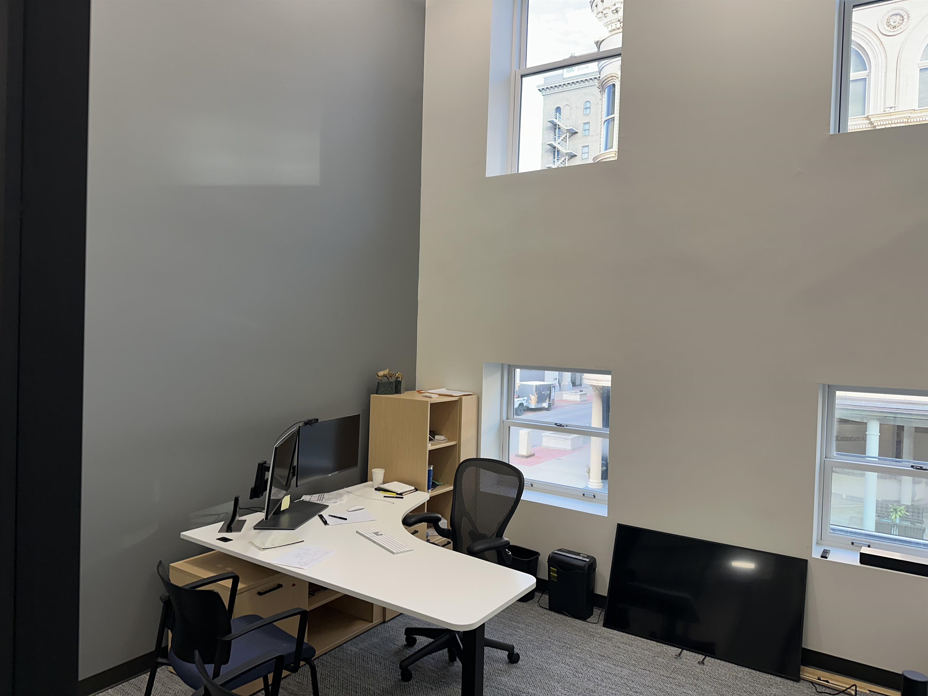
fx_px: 643
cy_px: 348
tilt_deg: +0.2
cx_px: 464
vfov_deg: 56.8
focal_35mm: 24
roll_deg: -1.1
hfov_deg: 71.6
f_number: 1.78
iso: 80
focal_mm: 6.86
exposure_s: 1/120
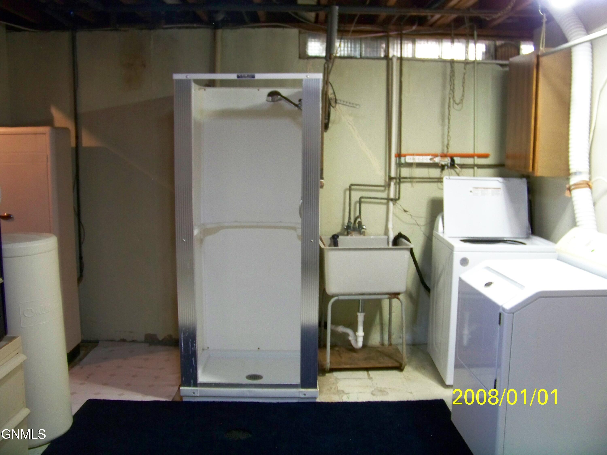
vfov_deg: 42.9
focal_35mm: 33
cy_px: 228
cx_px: 304
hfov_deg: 55.4
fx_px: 579
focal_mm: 5.85
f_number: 2.8
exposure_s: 1/30
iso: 320
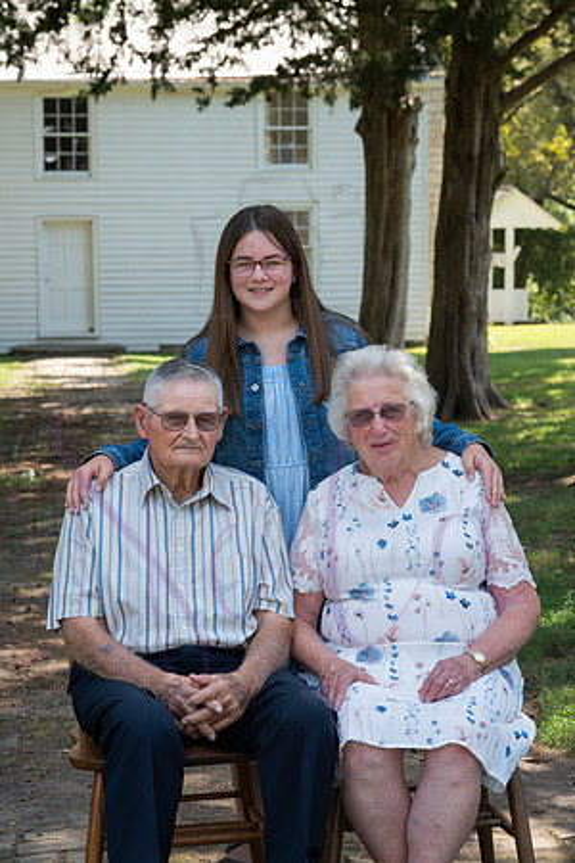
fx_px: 2180
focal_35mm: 91
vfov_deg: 22.4
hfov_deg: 15.0
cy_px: 432
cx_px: 288
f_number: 8
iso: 400
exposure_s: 1/160
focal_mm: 91
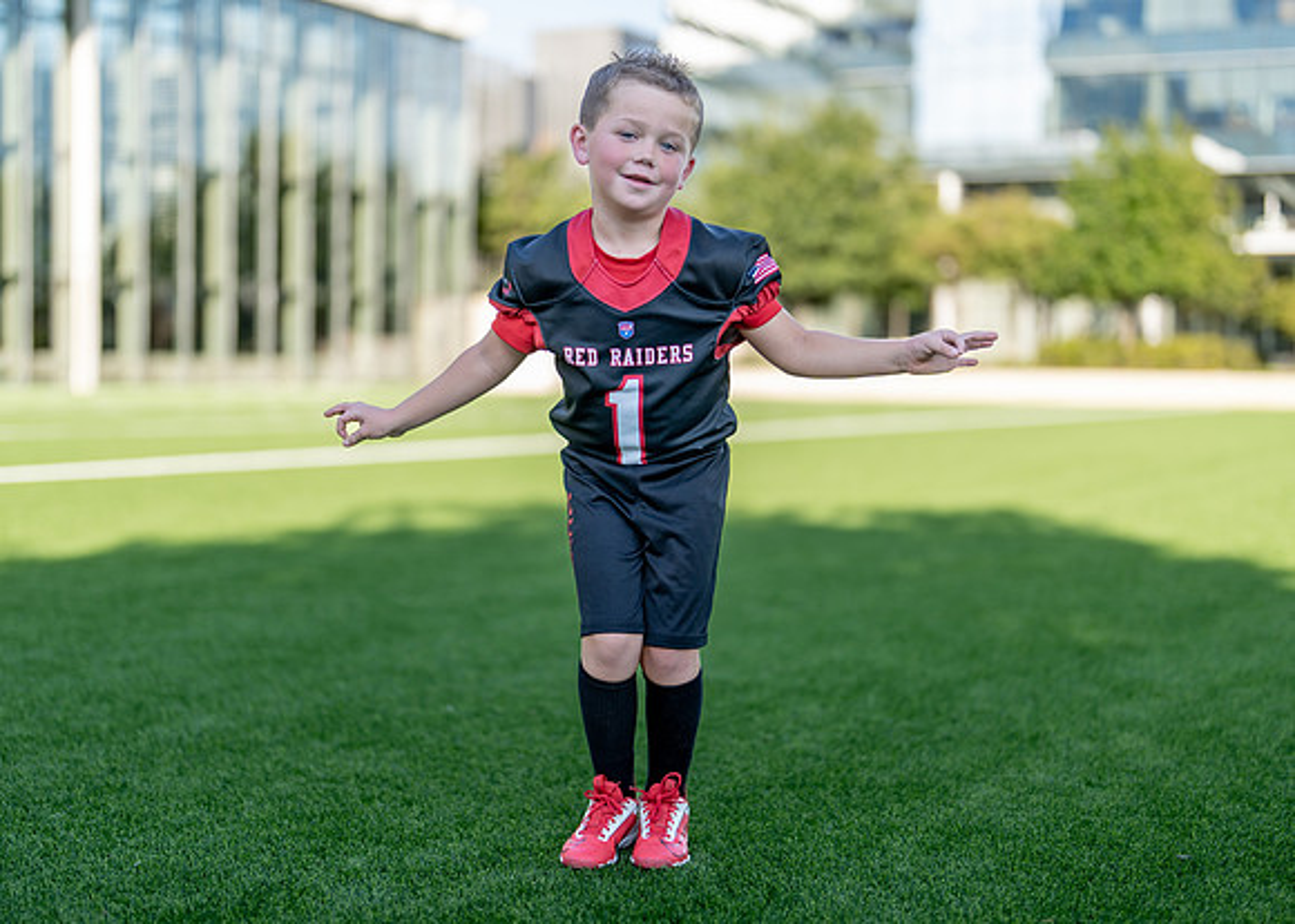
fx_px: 2099
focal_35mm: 57
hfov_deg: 34.3
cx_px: 627
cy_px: 479
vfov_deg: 24.8
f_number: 1.2
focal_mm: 50
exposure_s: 1/2000
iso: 100
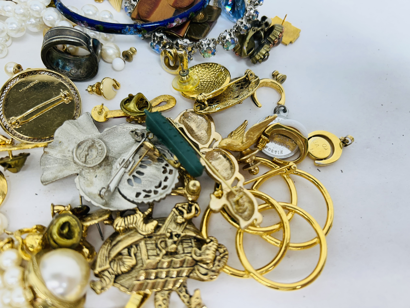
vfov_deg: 53.1
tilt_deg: -65.6
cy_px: 154
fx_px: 308
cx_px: 205
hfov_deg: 67.3
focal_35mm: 26
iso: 40
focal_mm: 5.7
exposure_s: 1/166
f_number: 1.5
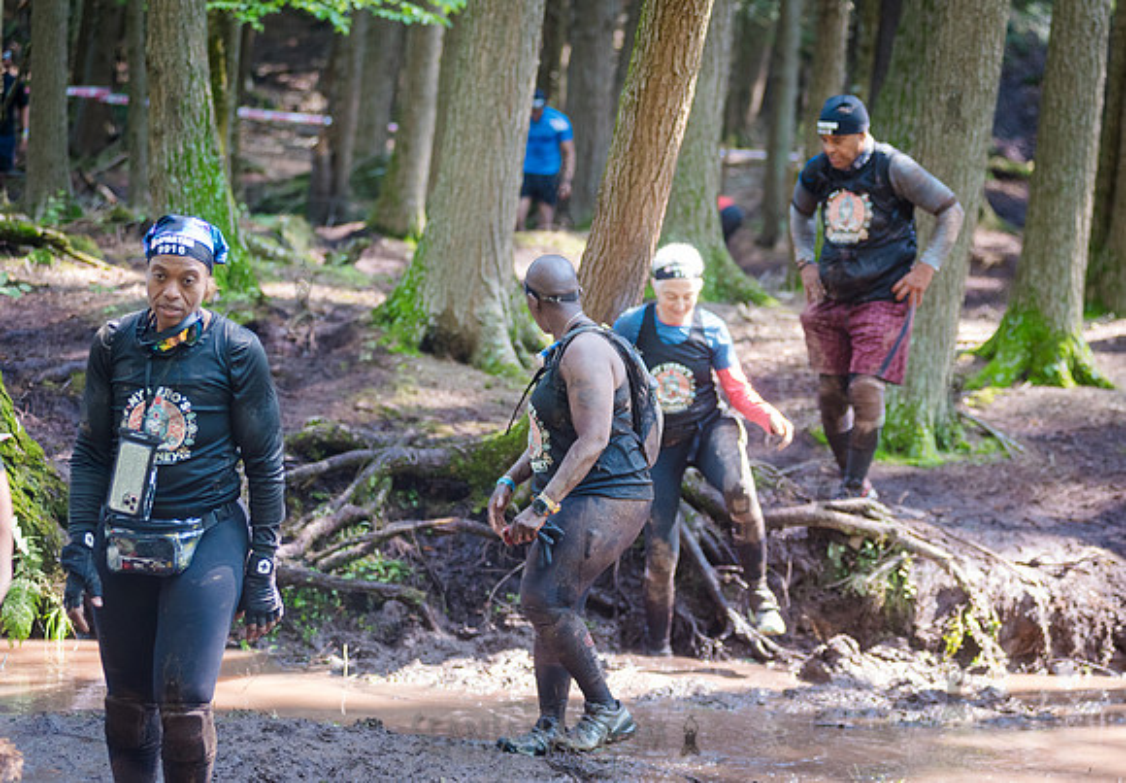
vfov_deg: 12.3
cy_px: 368
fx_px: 3622
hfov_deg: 17.7
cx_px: 621
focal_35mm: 114
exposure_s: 1/400
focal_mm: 105
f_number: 3.2
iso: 1000
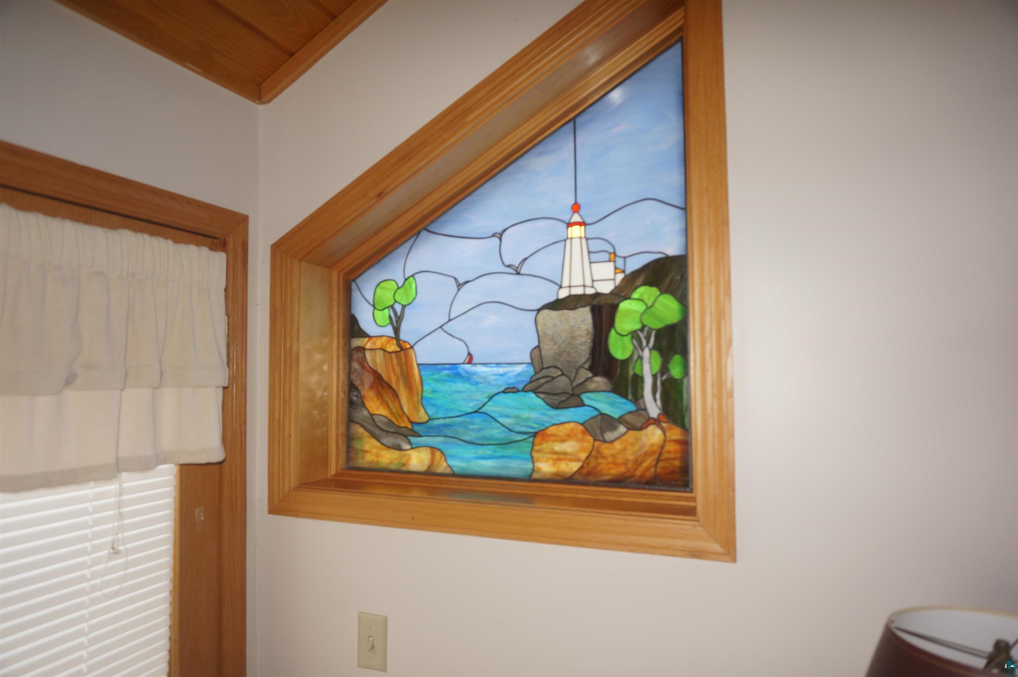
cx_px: 509
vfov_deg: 53.0
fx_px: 678
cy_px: 338
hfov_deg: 73.8
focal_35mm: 24
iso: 100
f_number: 4
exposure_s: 1/60
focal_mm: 16
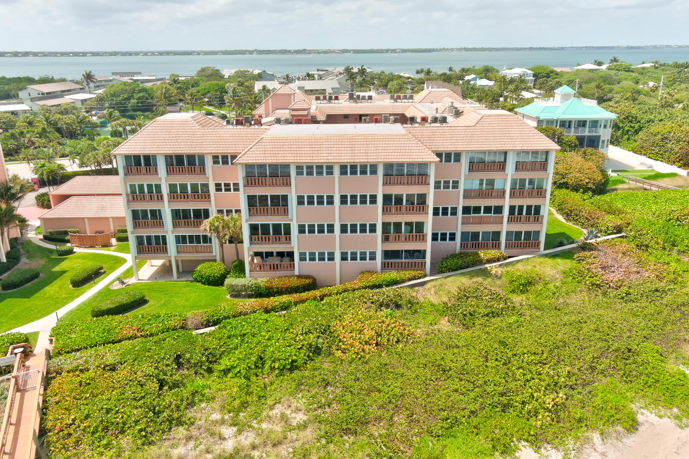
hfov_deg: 63.7
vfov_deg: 44.9
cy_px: 230
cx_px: 344
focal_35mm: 29
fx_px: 555
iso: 105
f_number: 9
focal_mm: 10.6
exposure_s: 1/112
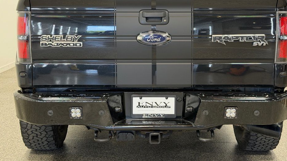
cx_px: 152
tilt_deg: -5.7
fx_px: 441
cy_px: 48
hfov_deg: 36.0
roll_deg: -0.7
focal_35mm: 58
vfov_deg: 20.6
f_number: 1.78
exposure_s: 1/129
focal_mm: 6.76
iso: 160
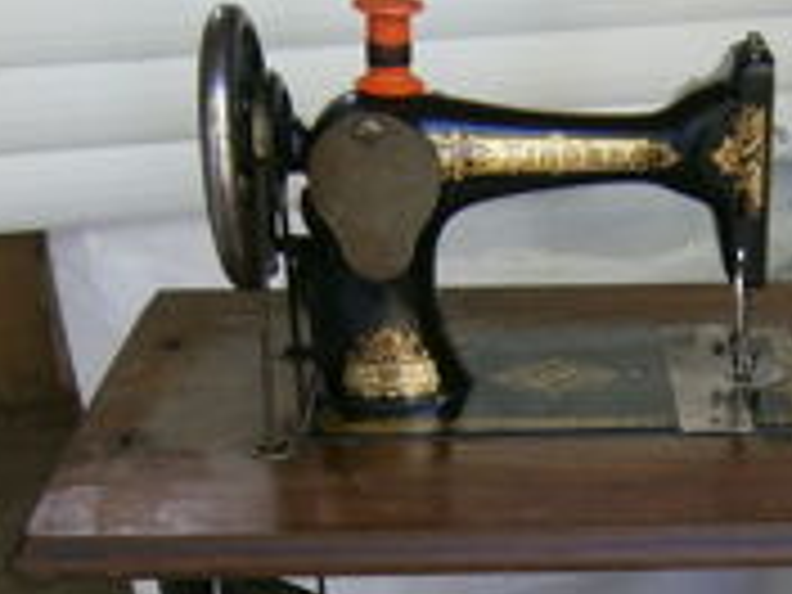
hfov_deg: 26.6
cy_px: 770
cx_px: 684
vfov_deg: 19.2
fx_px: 1624
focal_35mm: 71
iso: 80
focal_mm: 4.7
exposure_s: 1/40
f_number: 2.8
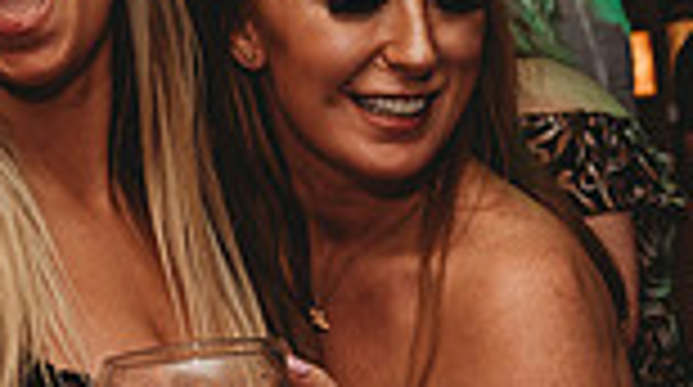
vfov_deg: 12.7
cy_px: 227
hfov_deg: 21.1
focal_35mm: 95
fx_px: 1743
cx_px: 810
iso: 400
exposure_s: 1/80
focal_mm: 24
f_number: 4
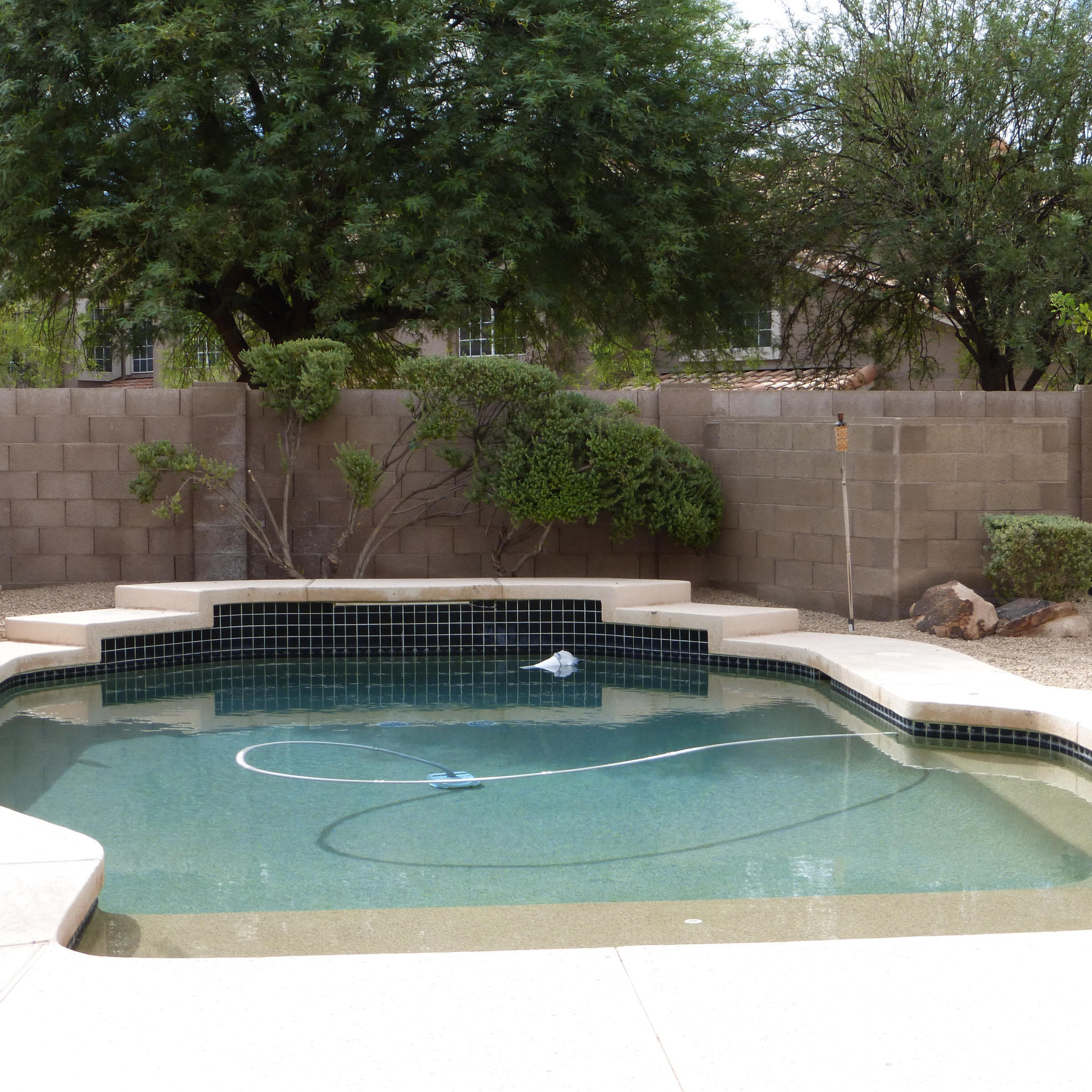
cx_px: 593
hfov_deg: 31.1
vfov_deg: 31.1
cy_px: 547
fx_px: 1963
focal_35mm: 55
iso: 100
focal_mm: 7.9
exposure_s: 1/400
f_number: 4.1
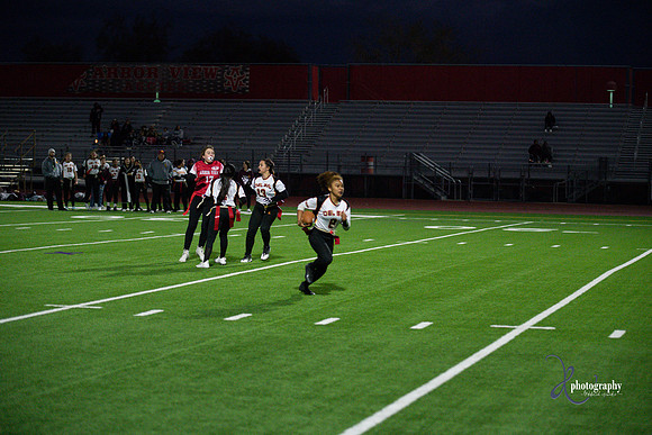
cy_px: 218
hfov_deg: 21.5
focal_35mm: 95
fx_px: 1721
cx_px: 326
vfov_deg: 14.4
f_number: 2.8
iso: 9000
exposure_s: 1/2500
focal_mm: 95
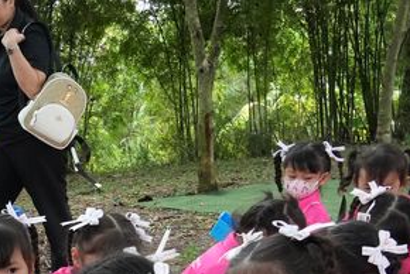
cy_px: 334
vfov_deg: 14.3
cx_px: -184
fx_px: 1060
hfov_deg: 19.4
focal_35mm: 93
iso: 3200
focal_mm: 18
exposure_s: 1/400
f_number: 8
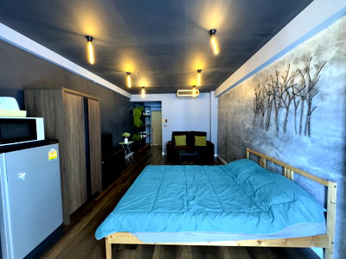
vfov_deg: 85.7
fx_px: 140
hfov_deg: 102.1
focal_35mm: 14
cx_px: 173
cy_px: 130
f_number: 2.2
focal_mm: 2.22
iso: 800
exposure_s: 1/50
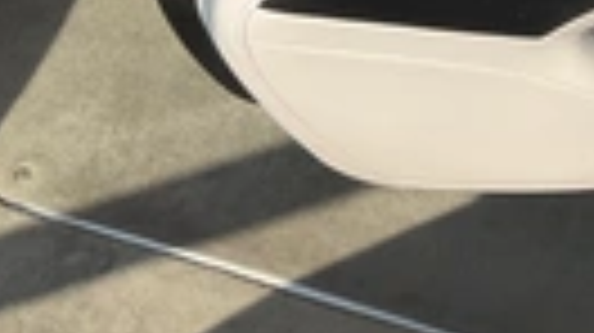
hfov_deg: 21.0
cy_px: -310
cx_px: 670
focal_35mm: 96
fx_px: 1511
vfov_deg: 11.5
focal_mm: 3
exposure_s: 1/2959
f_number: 1.8
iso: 25
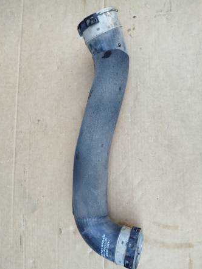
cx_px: 94
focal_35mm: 26
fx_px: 202
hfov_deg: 53.0
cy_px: 141
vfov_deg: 67.3
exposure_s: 1/50
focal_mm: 5.31
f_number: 1.7
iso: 100
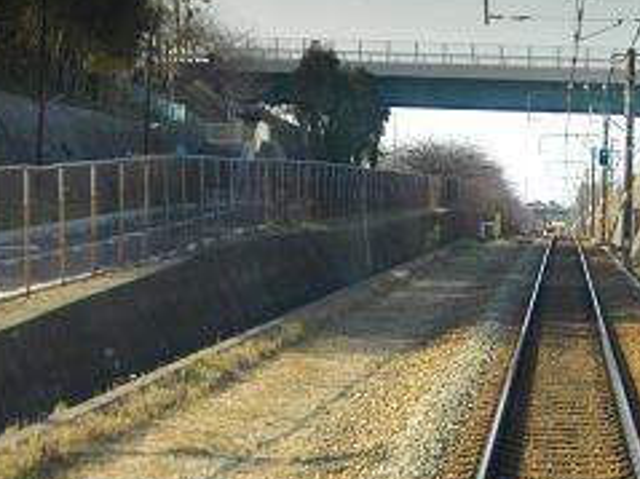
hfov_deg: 19.4
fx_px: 1866
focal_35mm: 101
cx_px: 441
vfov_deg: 14.6
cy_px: 353
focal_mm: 11
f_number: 4.1
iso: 100
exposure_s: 1/250
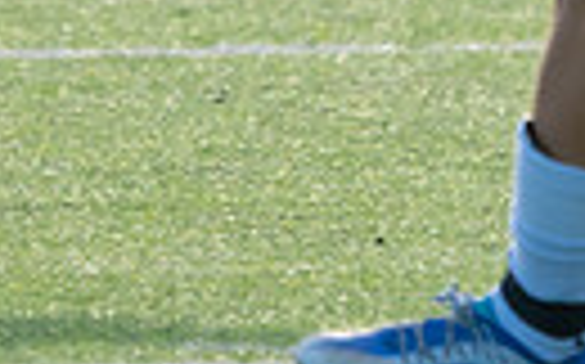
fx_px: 34710
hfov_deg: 1.0
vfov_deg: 0.6
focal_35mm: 2179
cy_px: -538
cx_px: -97
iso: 800
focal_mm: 342
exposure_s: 1/1250
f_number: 5.6
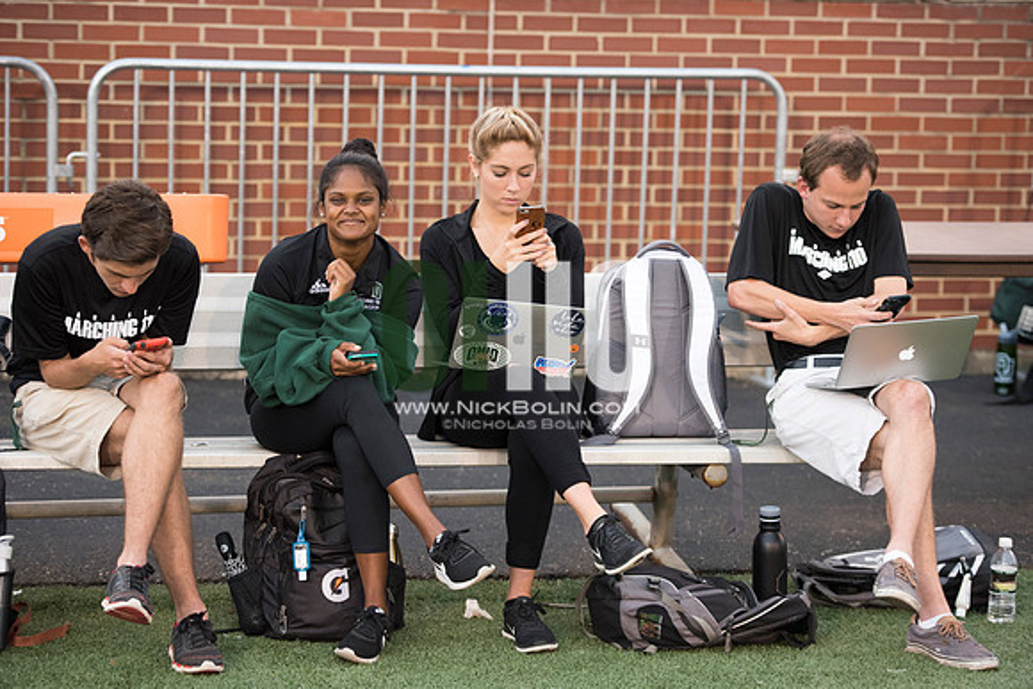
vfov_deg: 14.0
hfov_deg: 20.8
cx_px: 516
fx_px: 2813
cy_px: 344
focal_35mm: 98
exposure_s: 1/1250
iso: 1000
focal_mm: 98
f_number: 2.8
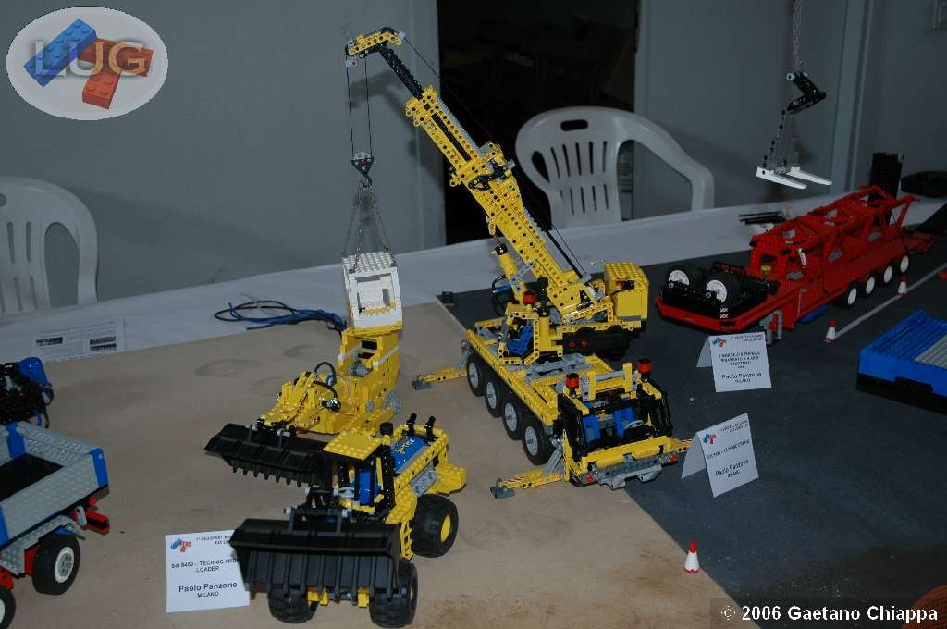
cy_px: 314
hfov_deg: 48.0
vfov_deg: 32.9
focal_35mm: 40
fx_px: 1064
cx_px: 474
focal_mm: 27
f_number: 3.8
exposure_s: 1/60
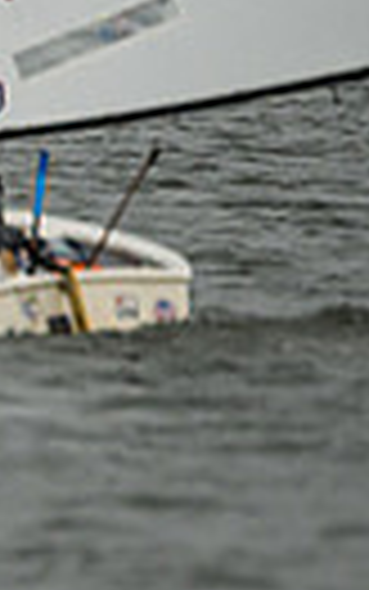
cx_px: -547
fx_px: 37594
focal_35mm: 2339
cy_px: 3
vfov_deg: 0.9
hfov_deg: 0.6
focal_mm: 400
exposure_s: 1/4000
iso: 320
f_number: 5.6
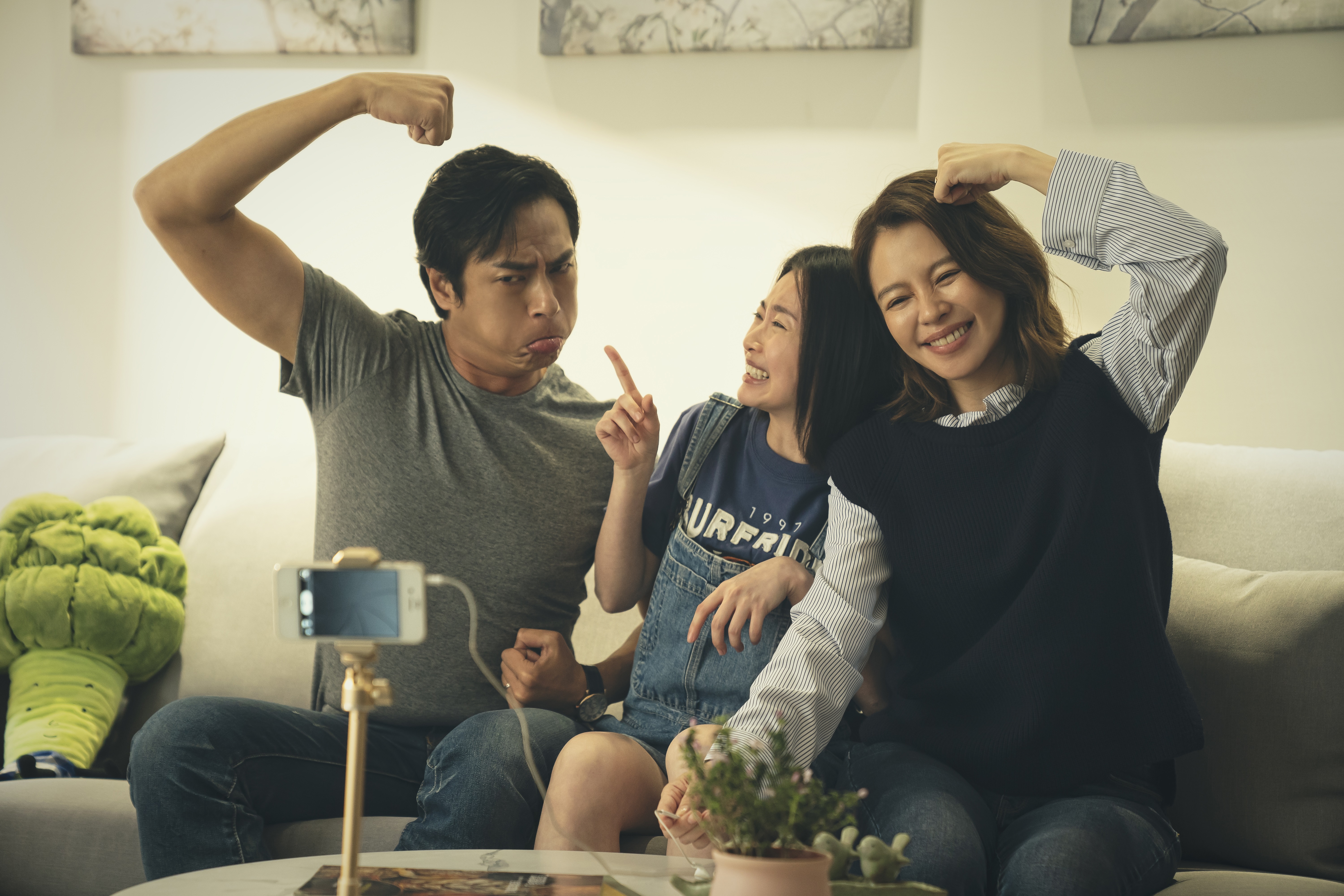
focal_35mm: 70
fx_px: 2613
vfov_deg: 19.5
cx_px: 672
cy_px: 448
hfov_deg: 28.8
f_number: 3.5
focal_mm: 70
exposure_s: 1/160
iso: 1600
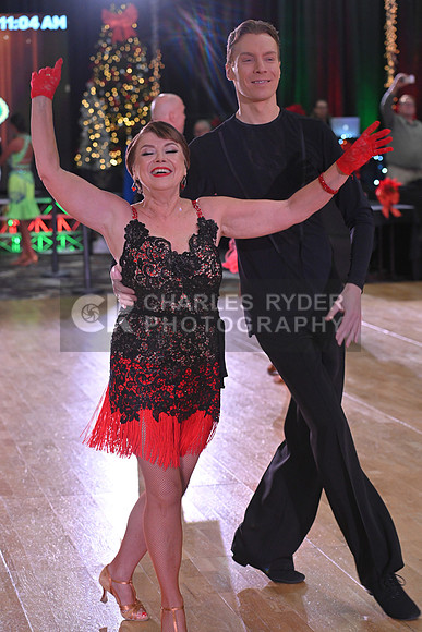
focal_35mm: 90
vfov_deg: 22.6
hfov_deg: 15.2
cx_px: 211
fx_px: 1581
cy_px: 316
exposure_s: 1/320
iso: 2000
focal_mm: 90
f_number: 5
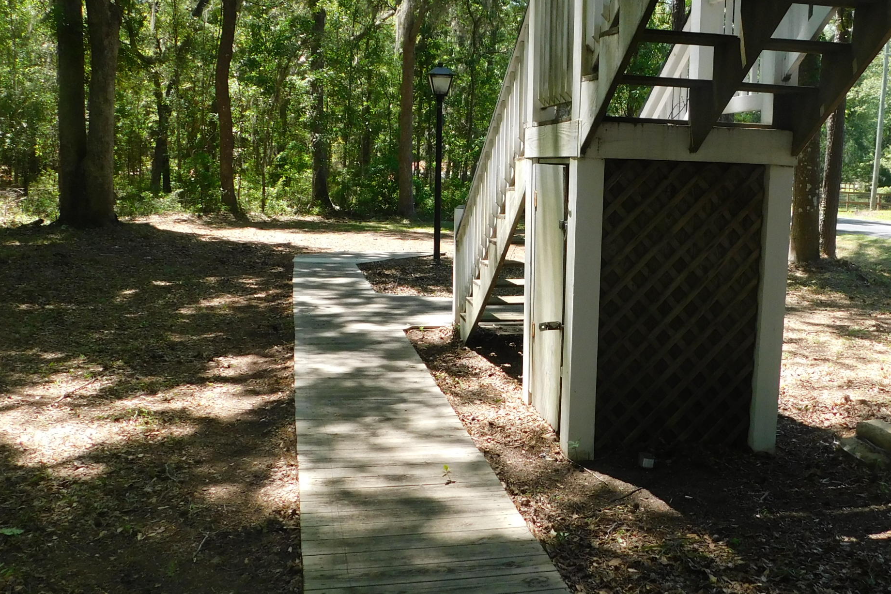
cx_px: 538
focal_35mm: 39
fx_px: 965
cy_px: 252
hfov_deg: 49.2
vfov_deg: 34.2
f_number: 3
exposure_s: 1/320
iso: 125
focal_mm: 4
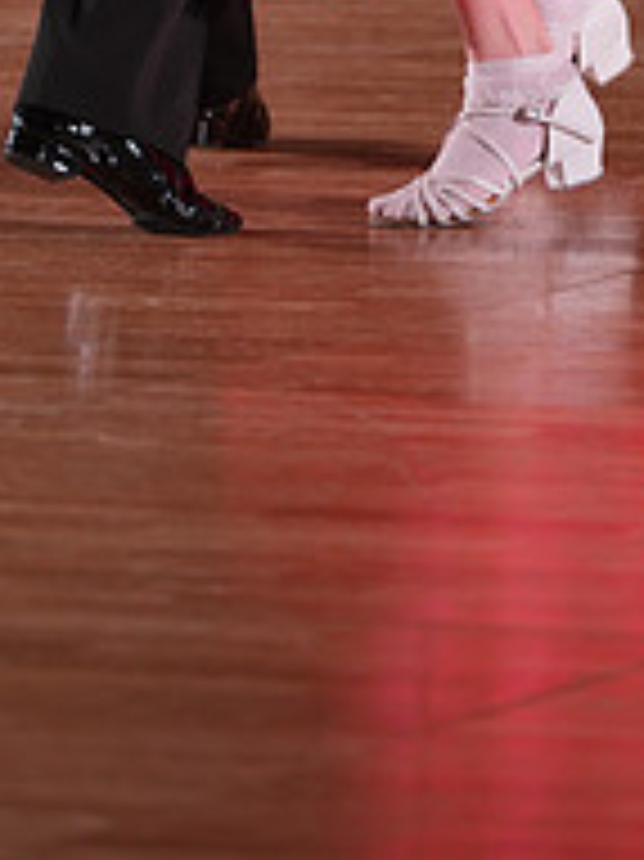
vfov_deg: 3.4
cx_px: 430
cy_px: -441
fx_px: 14503
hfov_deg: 2.5
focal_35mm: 584
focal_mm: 200
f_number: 2.8
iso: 800
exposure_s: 1/400
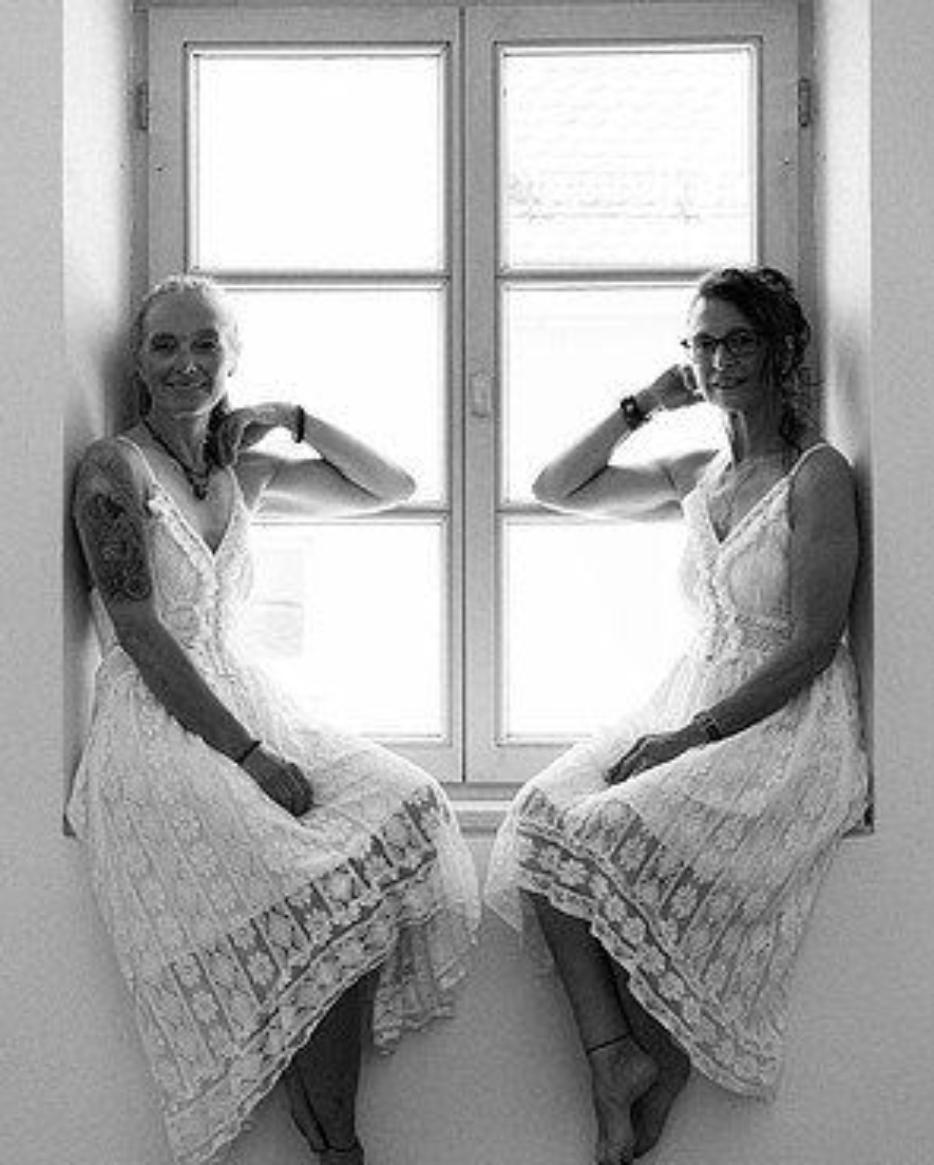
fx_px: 2968
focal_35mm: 86
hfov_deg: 17.9
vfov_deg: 22.2
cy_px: 586
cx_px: 469
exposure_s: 1/250
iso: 100
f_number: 3.2
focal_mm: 50
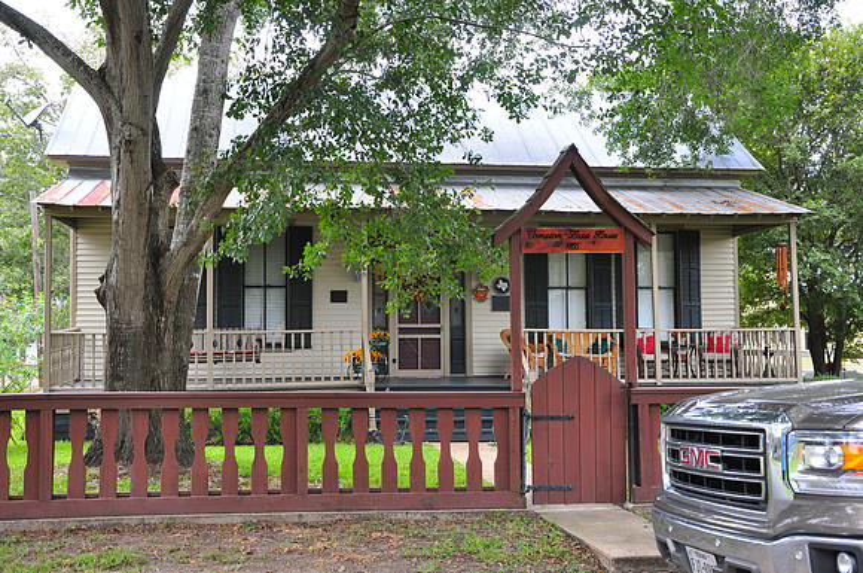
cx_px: 432
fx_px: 1077
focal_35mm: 45
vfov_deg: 29.8
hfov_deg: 43.7
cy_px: 286
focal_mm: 30
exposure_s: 1/125
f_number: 6.3
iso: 800
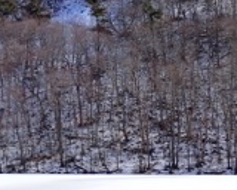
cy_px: 50
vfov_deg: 12.8
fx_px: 842
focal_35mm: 120
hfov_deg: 15.9
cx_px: 34
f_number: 4
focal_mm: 7.31
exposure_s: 1/400
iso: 100
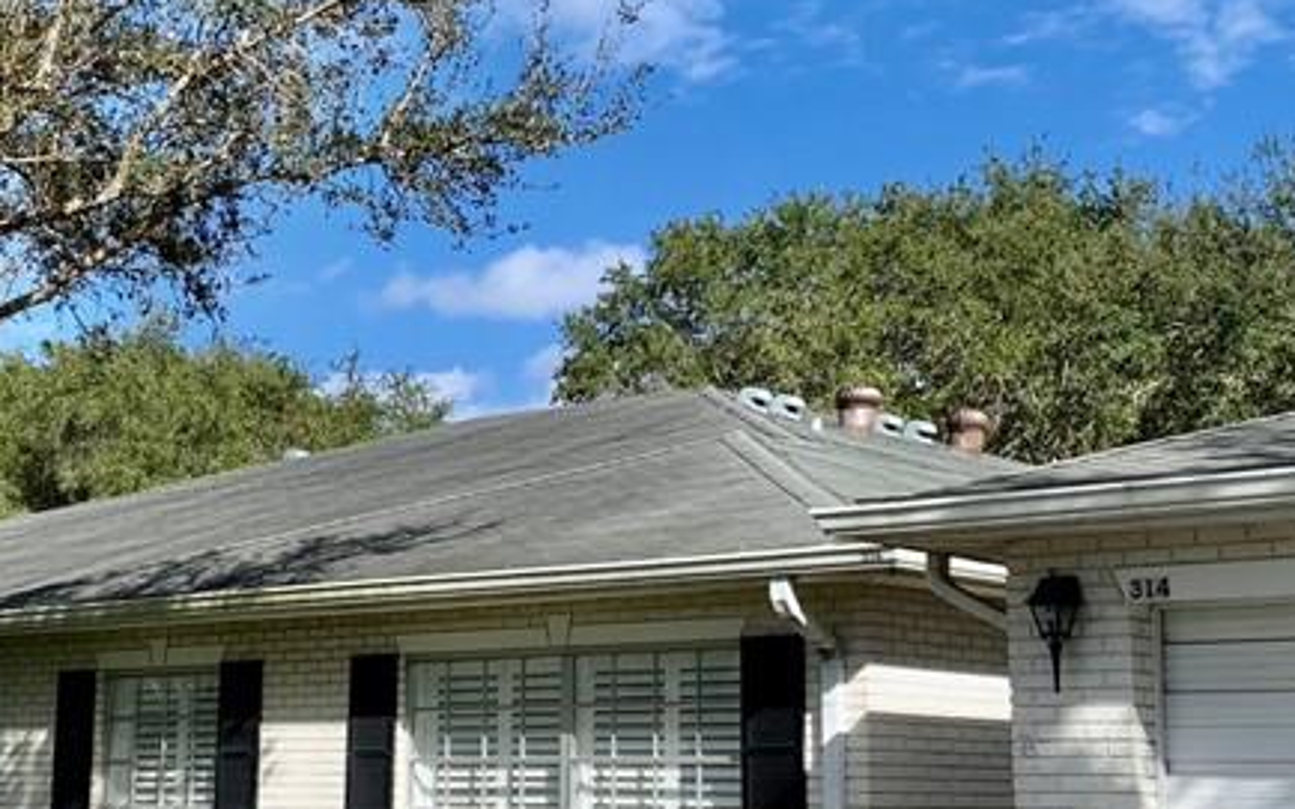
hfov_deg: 31.5
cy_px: 421
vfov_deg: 20.0
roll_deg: -0.3
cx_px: 549
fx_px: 2293
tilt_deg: +9.1
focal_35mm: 65
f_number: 1.8
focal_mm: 4.25
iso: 25
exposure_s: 1/1779
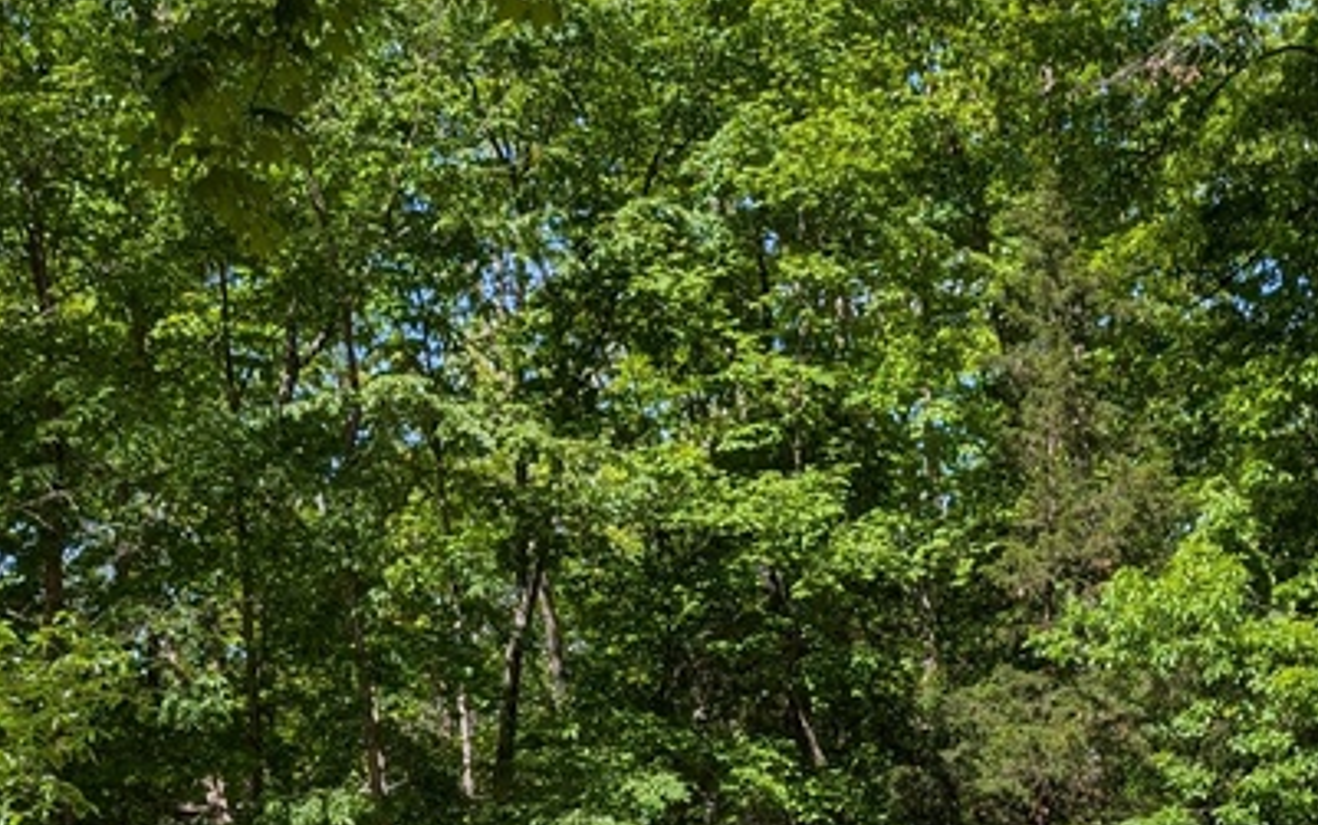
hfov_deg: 31.0
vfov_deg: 18.5
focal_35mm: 65
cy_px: 1109
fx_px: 2336
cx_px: 970
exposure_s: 1/742
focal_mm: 6.9
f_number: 1.68
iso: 20
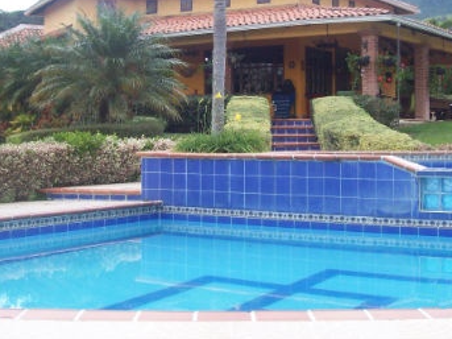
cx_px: 225
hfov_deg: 30.7
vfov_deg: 23.0
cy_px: 70
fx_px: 822
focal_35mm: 63
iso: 80
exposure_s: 1/127
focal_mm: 6
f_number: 2.7
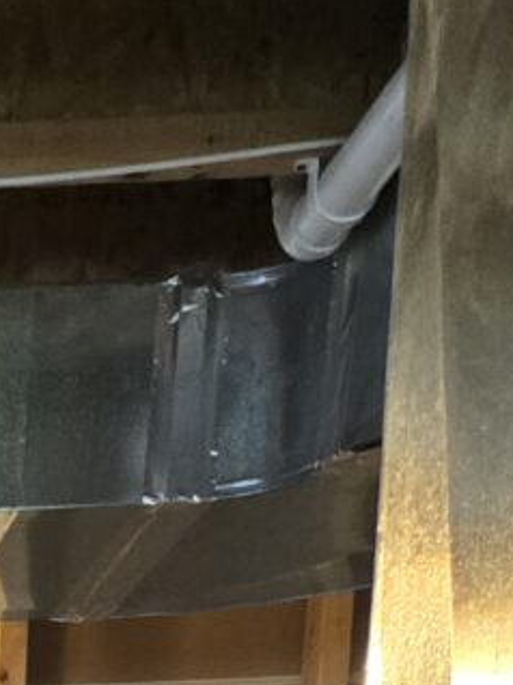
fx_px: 2750
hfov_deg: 9.3
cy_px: 1921
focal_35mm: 139
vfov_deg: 10.7
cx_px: -804
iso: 1000
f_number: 1.8
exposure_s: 1/60
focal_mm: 5.4
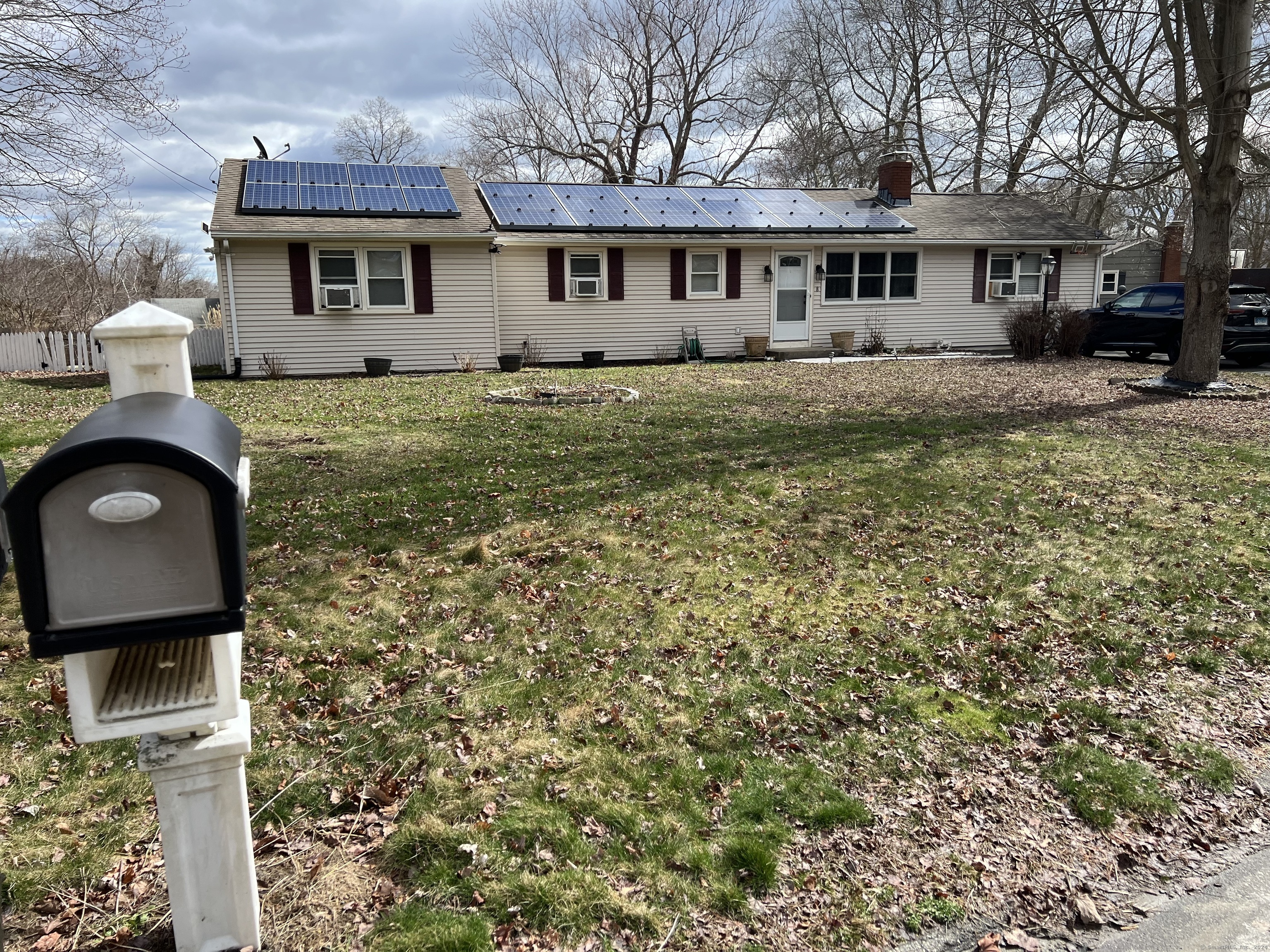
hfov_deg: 67.3
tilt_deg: -10.6
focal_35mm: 26
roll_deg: +1.2
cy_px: 476
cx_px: 635
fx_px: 954
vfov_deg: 53.1
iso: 50
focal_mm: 5.7
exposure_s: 1/2513
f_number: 1.5
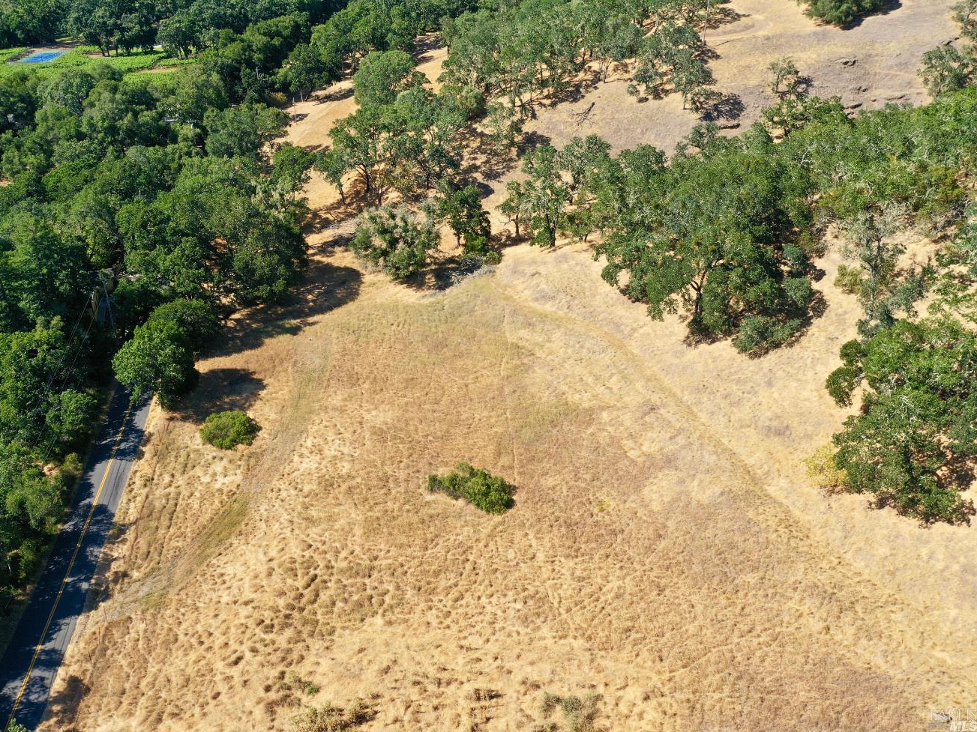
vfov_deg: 45.4
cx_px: 428
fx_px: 875
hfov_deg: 58.2
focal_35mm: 31
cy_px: 367
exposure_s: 1/240
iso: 100
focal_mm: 10.26
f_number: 6.3
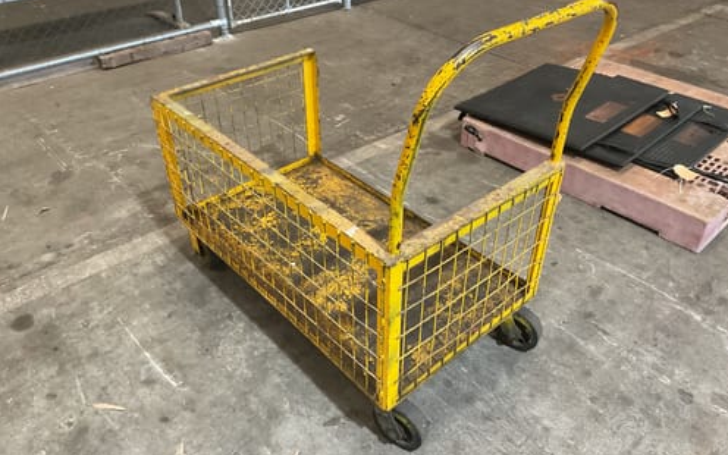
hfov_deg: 61.2
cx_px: 365
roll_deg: +0.3
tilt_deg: -33.8
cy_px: 199
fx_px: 615
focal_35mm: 31
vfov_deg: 40.5
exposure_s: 1/60
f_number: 1.8
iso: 250
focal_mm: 3
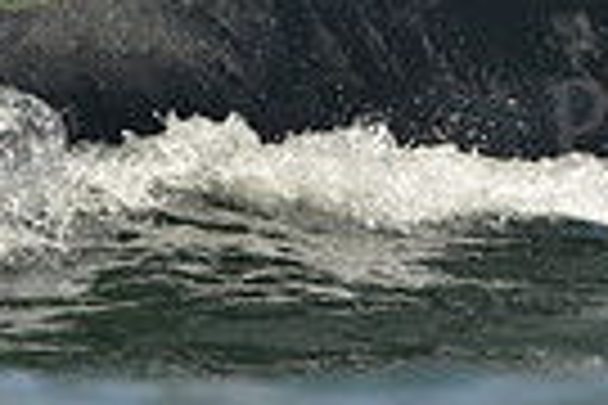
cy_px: -115
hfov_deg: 1.7
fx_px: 20248
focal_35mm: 1199
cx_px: 315
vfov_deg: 1.1
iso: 280
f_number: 7.1
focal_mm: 280
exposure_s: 1/1250
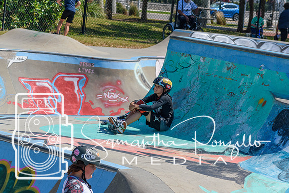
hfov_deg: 12.4
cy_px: 96
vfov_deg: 8.3
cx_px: 144
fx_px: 1325
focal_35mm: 165
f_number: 7.1
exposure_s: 1/800
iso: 200
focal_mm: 110
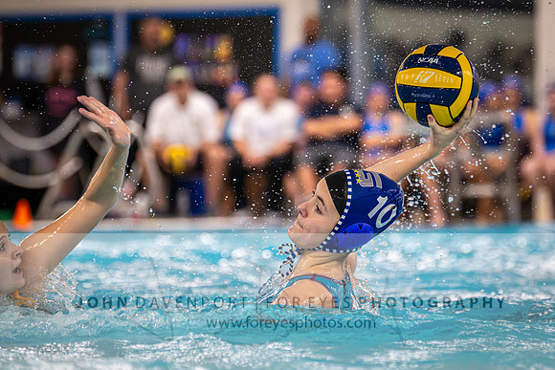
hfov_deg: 8.3
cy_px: 200
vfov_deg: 5.6
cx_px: 344
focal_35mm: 247
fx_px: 3813
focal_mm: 190
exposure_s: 1/1000
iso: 9000
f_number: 4
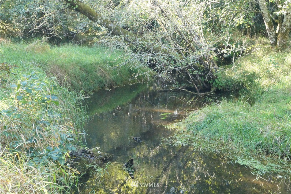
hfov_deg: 43.6
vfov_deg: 29.8
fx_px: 363
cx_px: 146
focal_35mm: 45
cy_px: 97
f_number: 16
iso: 3200
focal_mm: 30
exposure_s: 1/25
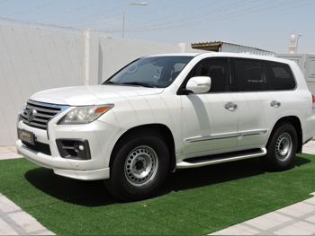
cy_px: 118
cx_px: 158
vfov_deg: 36.0
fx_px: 364
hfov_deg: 46.8
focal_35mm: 40
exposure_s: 1/1250
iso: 100
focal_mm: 7.2
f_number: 4.2
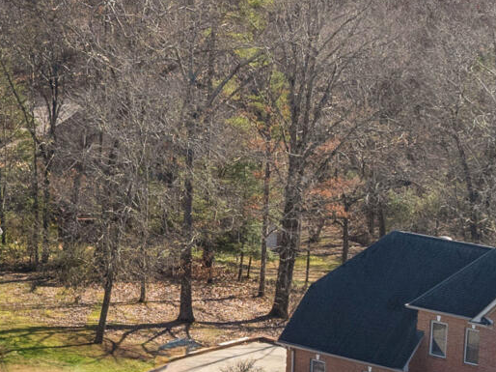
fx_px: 2005
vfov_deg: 10.5
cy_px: 323
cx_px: -34
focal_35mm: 140
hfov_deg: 13.8
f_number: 7.1
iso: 100
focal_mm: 12.29
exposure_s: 1/160
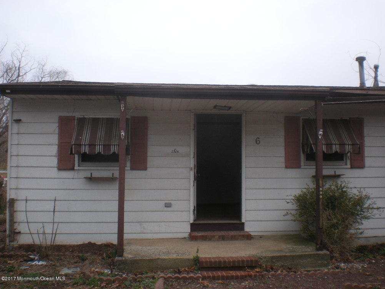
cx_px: 197
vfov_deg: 36.8
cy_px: 141
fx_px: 434
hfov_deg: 47.9
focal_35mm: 39
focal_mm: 6.3
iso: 64
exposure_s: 1/217
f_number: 4.6
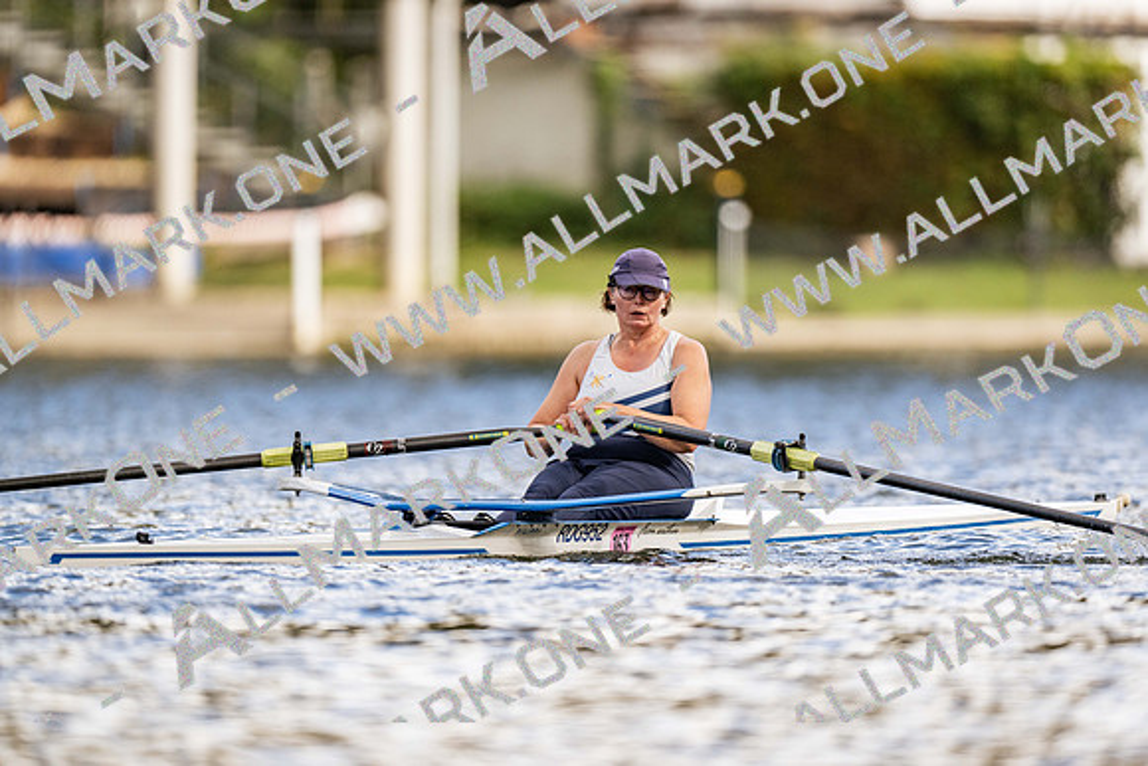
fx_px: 19147
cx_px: 574
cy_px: 383
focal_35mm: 600
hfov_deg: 3.4
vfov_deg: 2.3
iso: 560
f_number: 4
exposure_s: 1/2500
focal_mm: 600
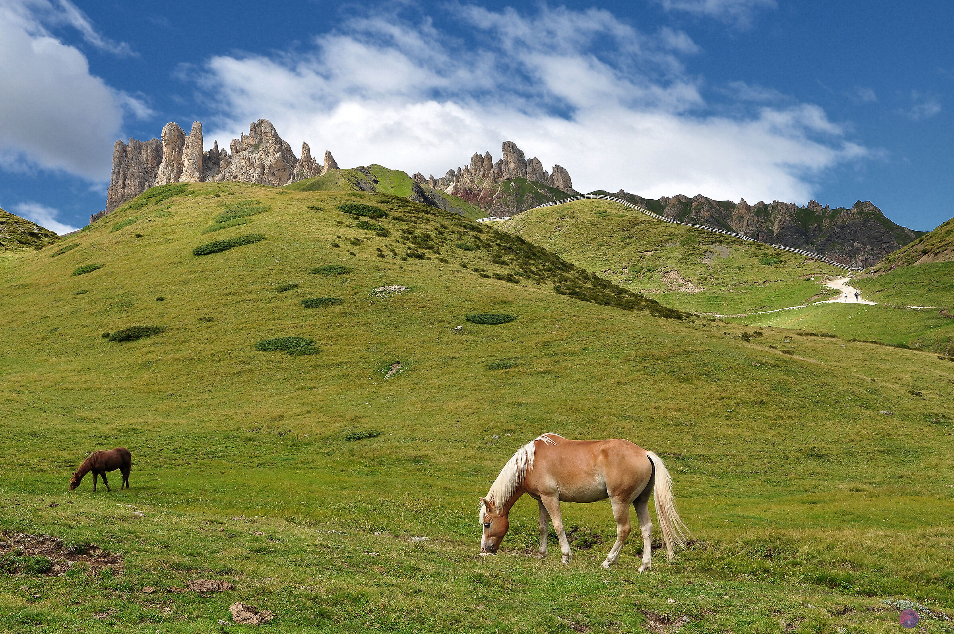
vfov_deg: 31.8
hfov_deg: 46.4
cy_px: 317
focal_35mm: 42
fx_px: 1112
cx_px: 477
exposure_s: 1/250
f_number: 10
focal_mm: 28
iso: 220
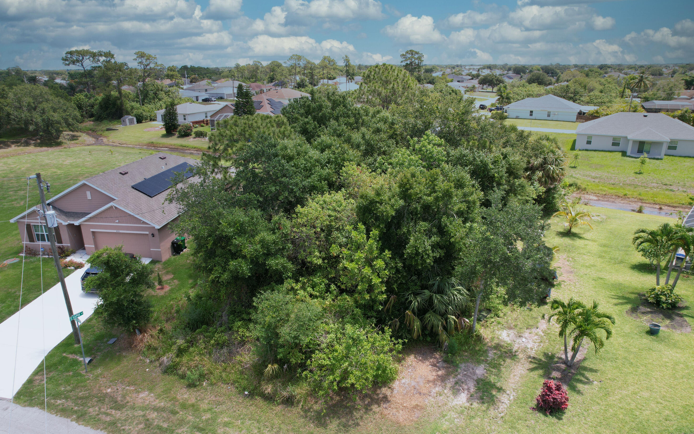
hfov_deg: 77.1
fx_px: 435
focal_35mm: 23
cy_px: 220
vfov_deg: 53.0
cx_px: 340
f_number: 2.8
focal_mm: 8.4
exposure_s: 1/40
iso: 100
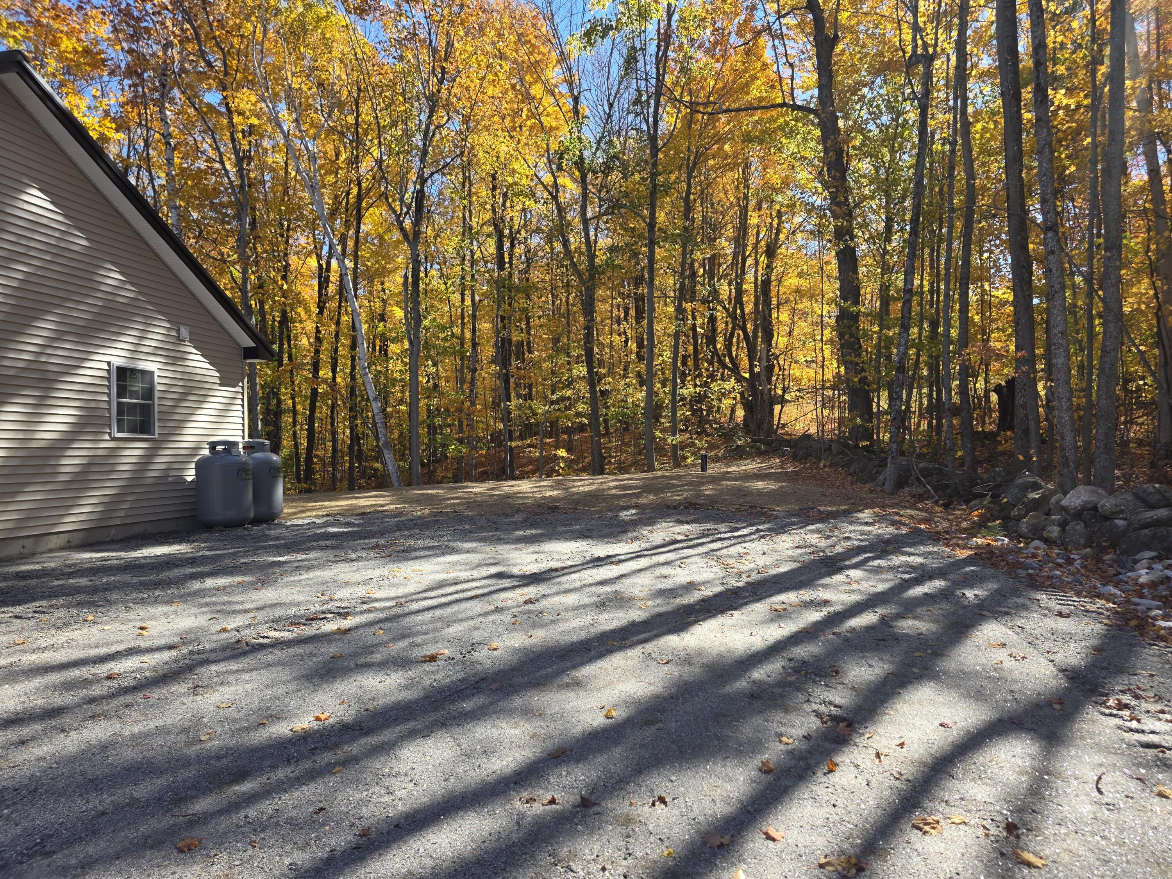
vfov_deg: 58.9
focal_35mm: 23
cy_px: 440
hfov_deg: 73.9
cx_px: 586
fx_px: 779
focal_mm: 6.3
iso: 80
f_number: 1.7
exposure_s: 1/1946
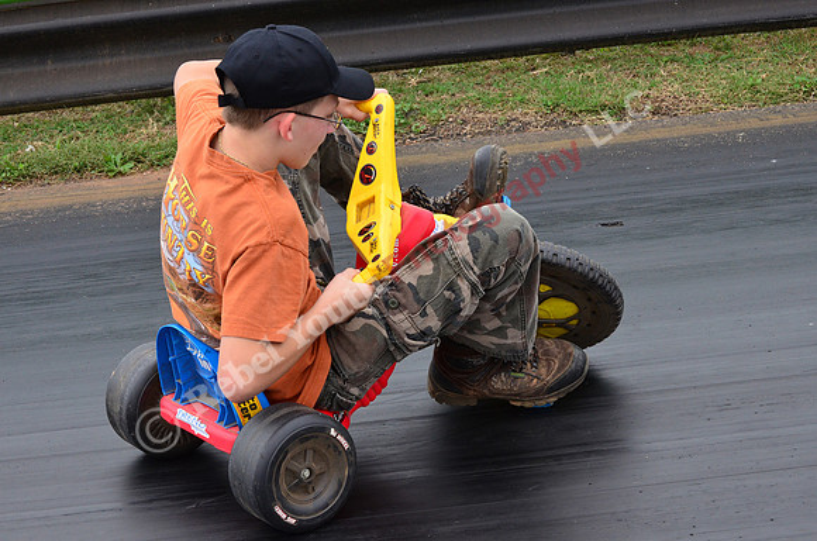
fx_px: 1868
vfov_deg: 16.5
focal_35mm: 82
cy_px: 270
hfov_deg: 24.7
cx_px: 408
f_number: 11
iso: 1000
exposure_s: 1/500
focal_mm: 55
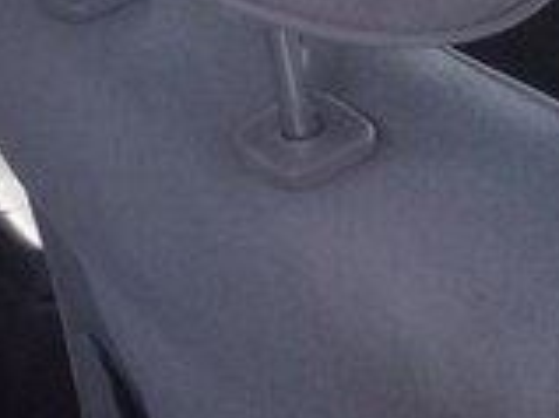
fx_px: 2082
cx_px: -534
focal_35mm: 129
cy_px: 304
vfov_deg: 11.5
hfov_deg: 13.3
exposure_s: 1/100
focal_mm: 3.3
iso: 80
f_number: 2.2
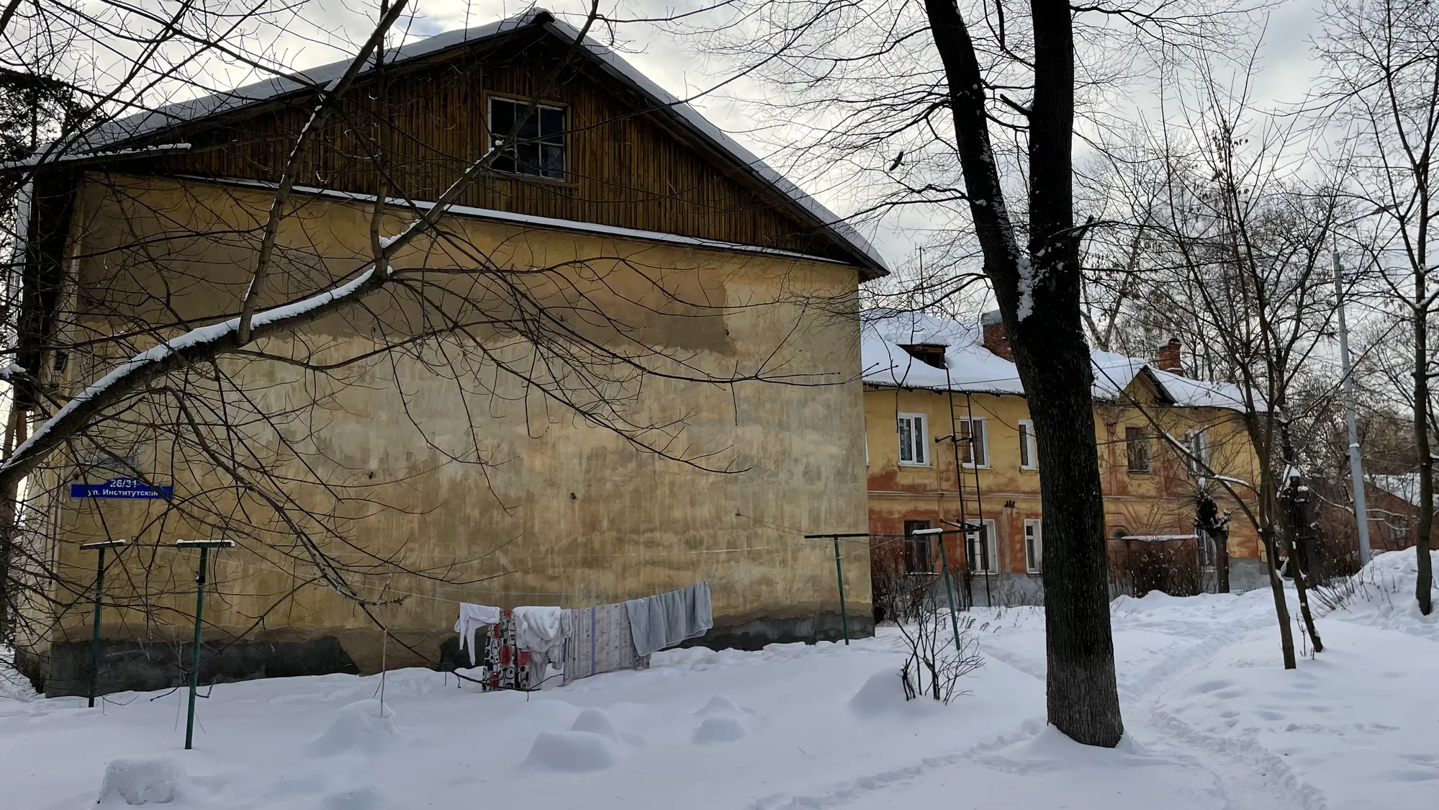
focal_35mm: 34
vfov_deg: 34.6
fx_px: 1297
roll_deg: +1.3
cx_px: 777
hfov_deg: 57.9
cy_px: 351
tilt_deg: +11.0
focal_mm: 4.2
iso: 32
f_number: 1.6
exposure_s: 1/3401
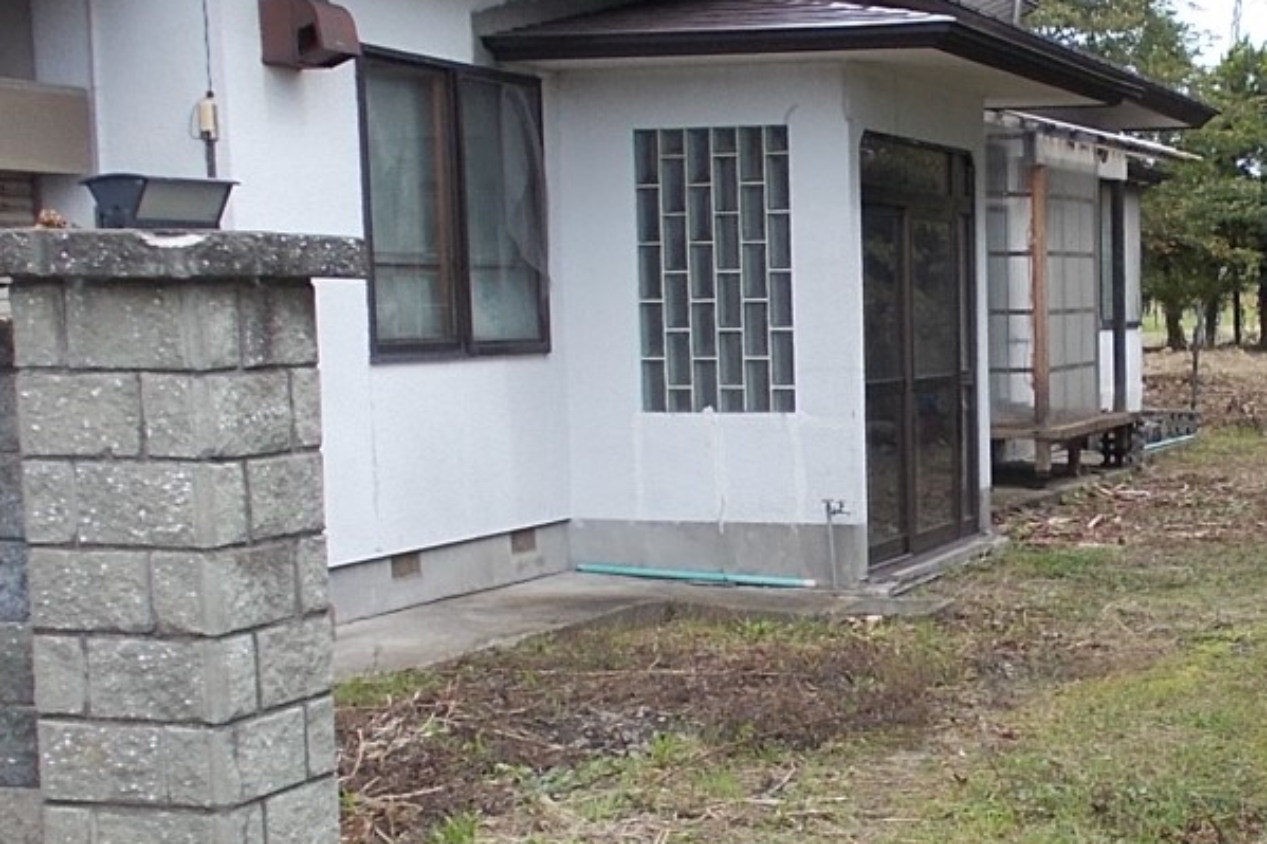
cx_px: 1049
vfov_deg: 20.8
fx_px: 2287
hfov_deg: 30.1
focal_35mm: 65
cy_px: 622
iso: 80
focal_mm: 4.6
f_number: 3.2
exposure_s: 1/250
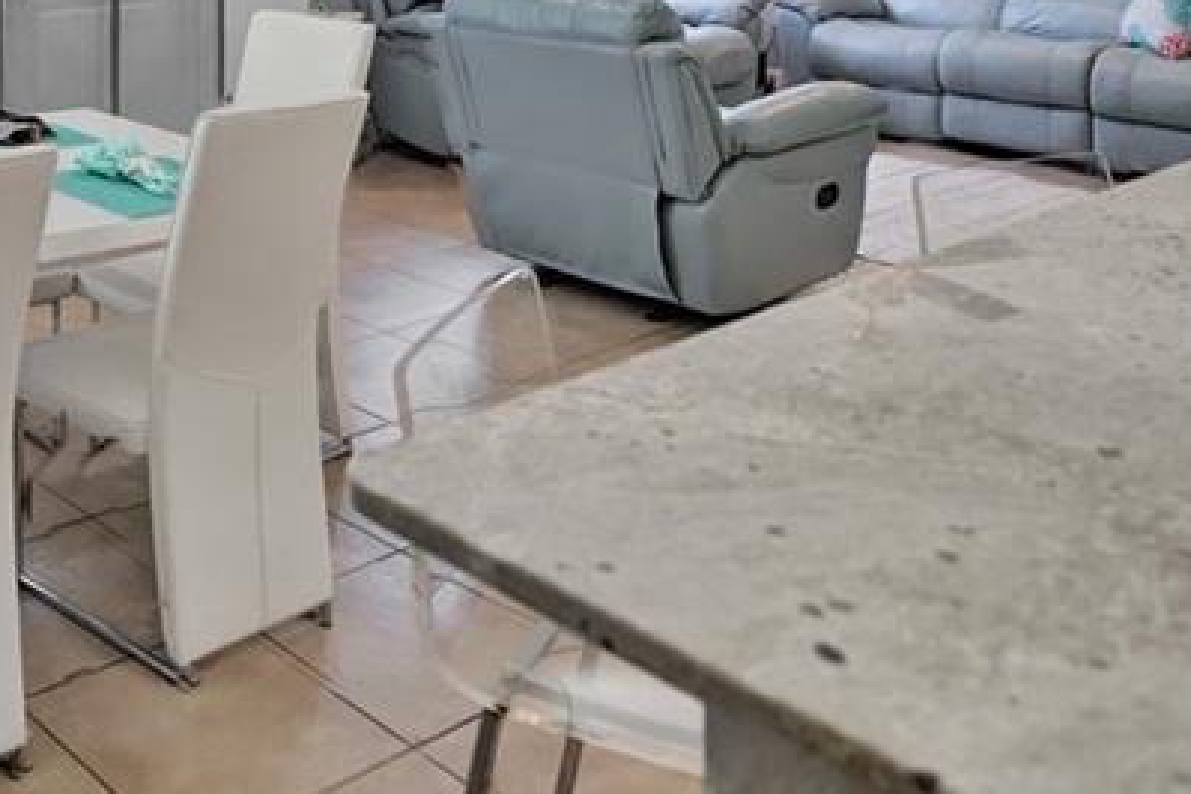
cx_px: 33
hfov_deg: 41.9
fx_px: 1356
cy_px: -215
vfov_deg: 27.6
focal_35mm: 41
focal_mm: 16
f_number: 2.8
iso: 1600
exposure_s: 1/320
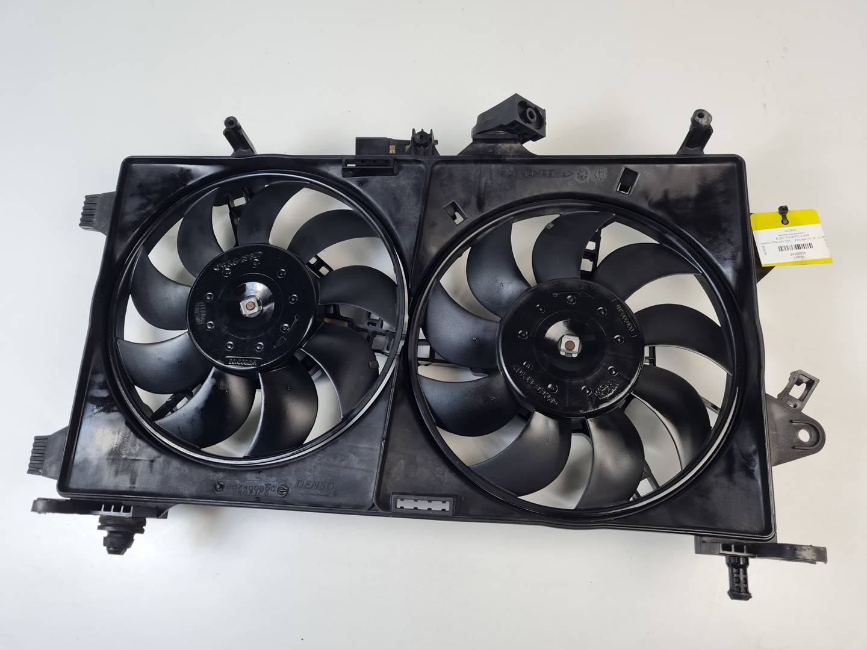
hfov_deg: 67.3
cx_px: 434
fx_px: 651
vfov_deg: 53.1
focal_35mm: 26
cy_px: 325
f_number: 1.8
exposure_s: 1/177
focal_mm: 5.4
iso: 50
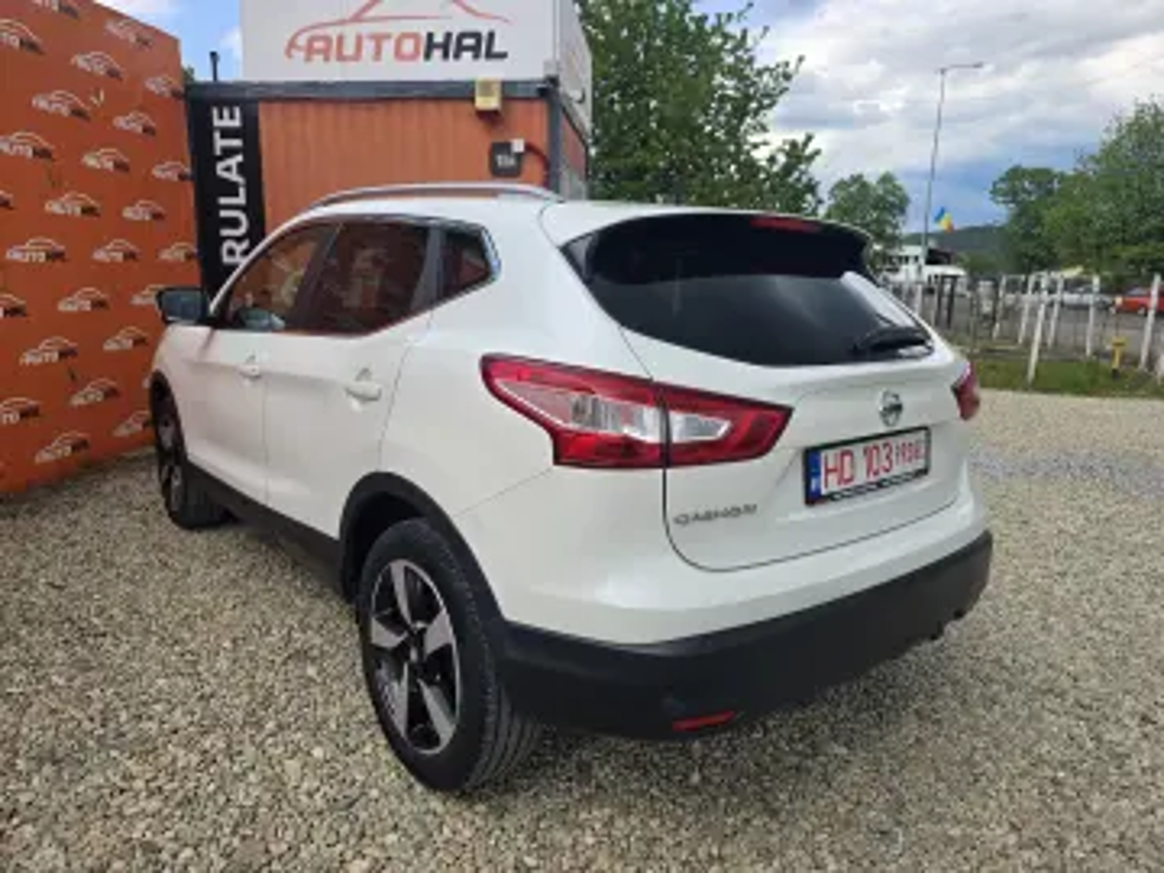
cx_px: 582
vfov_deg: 58.9
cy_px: 436
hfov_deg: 73.9
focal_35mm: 23
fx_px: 773
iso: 12
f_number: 1.7
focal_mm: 6.3
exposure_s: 1/357
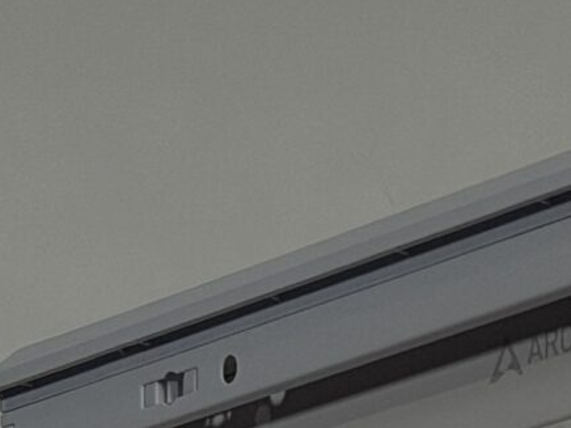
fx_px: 4652
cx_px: 956
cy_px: 1144
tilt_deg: +6.1
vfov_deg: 5.1
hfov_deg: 6.9
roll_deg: +0.0
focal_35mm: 282
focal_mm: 6.76
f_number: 1.78
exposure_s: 1/206
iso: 100
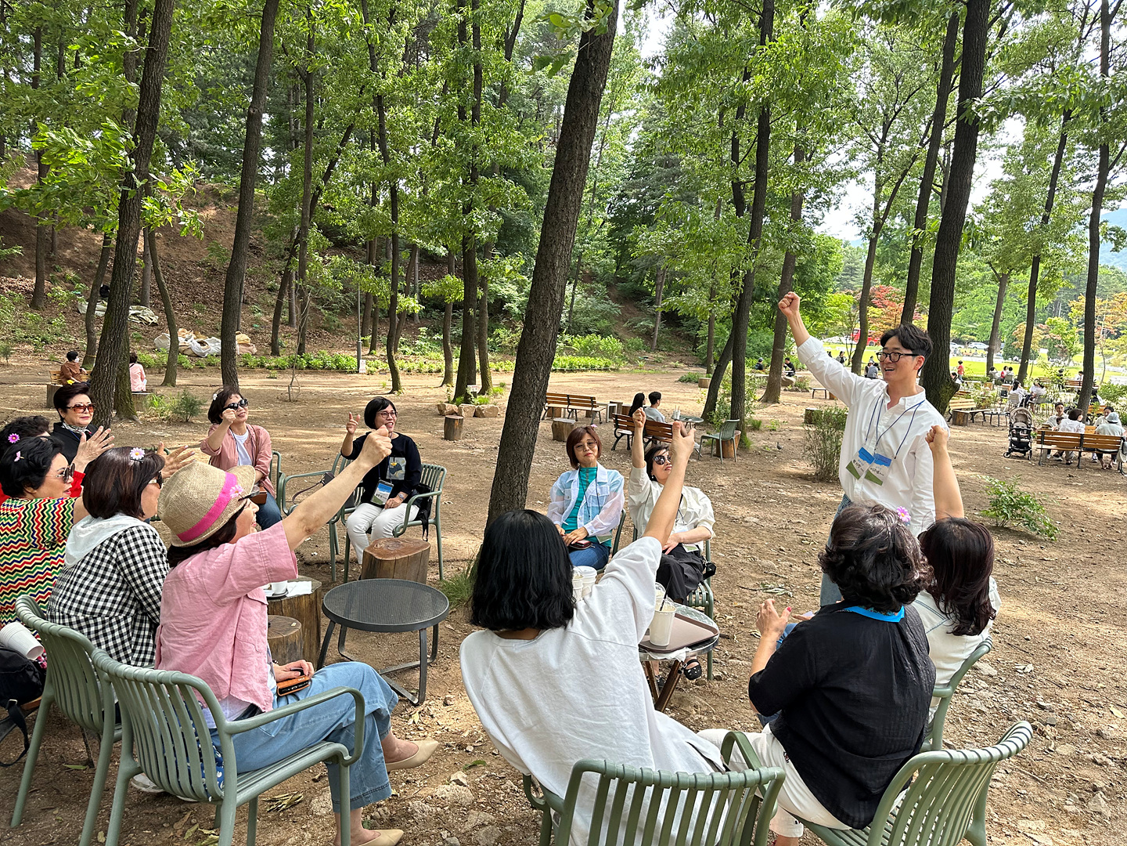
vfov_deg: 56.8
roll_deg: -1.2
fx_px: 781
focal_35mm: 24
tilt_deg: -8.9
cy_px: 423
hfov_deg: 71.6
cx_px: 564
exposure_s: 1/399
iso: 80
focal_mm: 6.86
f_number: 1.78
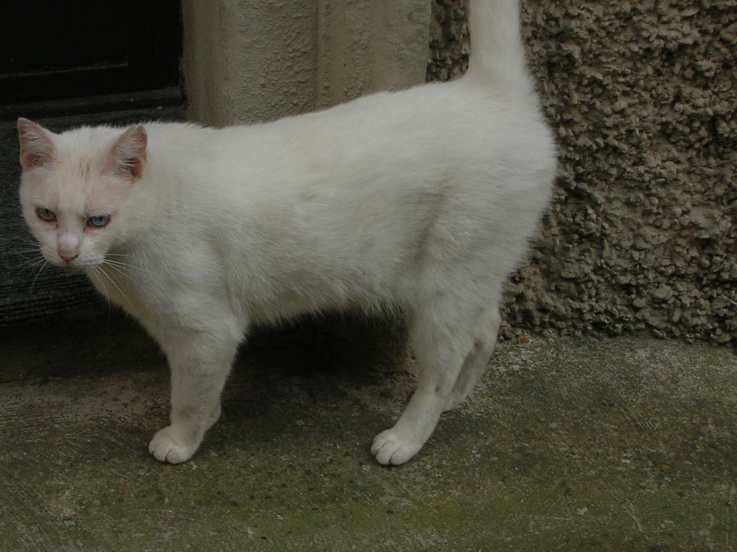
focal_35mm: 94
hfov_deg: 20.8
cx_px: 229
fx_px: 2000
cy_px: 275
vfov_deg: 15.7
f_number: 3.8
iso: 50
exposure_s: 1/216
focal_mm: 11
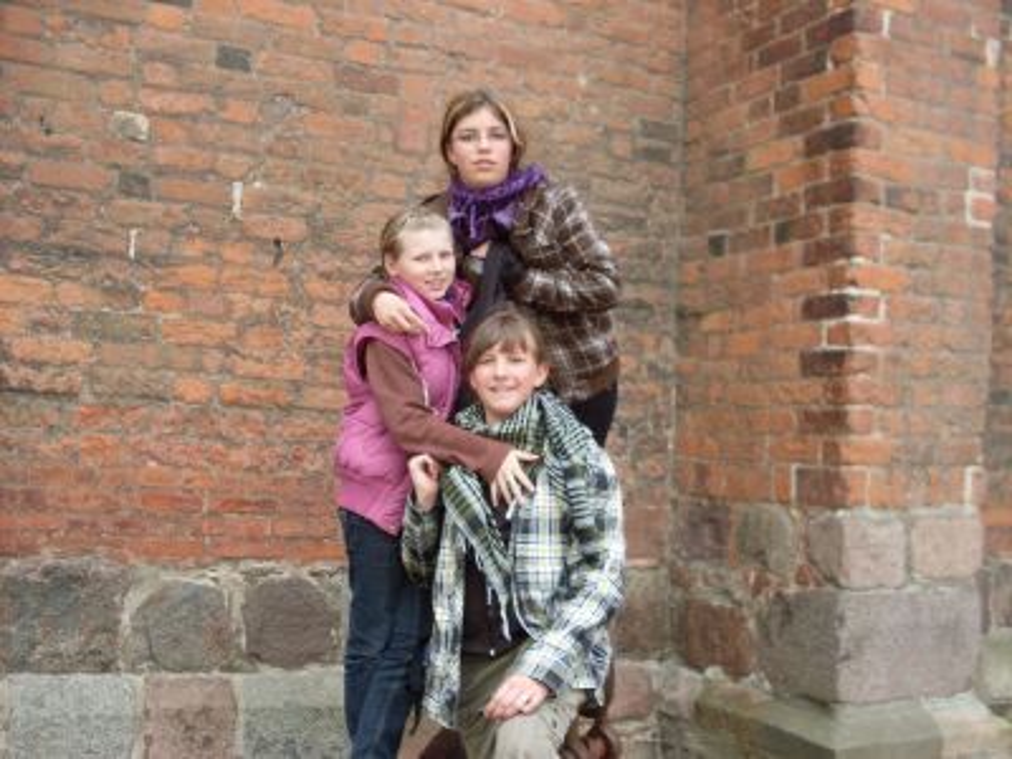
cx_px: 506
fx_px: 1111
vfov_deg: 37.7
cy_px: 380
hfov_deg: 49.0
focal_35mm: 38
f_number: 2.8
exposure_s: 1/180
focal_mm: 6.3
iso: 80
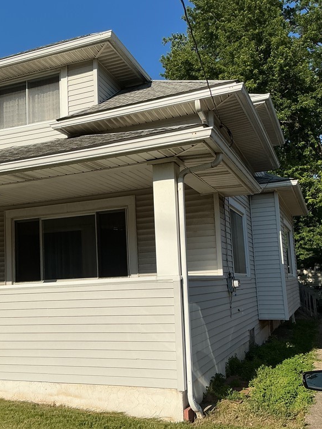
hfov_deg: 37.5
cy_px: 229
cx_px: 120
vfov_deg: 48.9
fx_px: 471
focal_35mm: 38
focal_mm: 3
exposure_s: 1/3788
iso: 25
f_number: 1.8
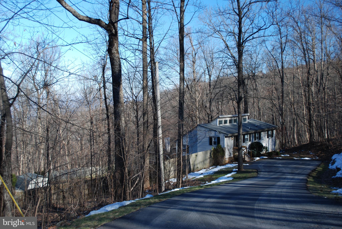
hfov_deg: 49.5
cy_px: 114
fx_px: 371
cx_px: 171
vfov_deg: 34.3
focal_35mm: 39
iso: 160
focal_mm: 26
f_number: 5.6
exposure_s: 1/125
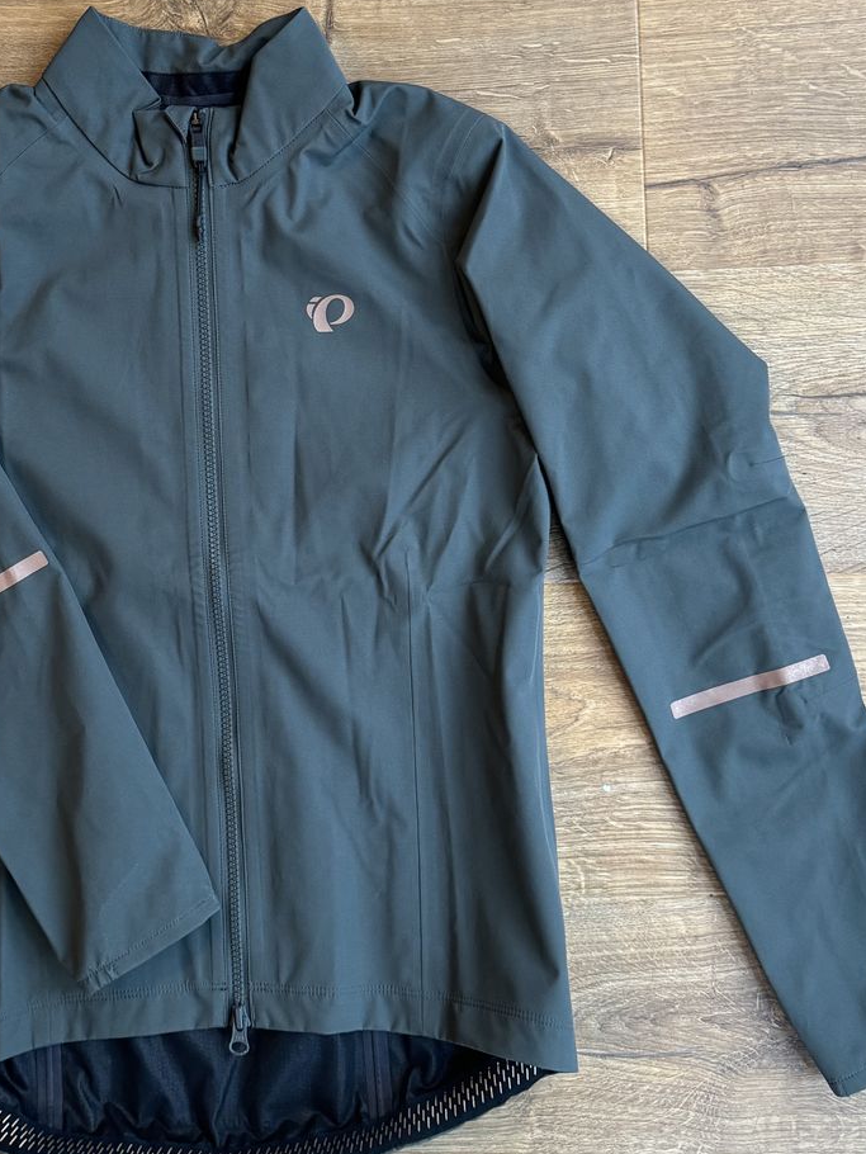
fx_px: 1500
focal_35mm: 45
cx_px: 270
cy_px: 439
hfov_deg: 31.9
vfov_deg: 41.8
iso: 320
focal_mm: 6.86
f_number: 1.78
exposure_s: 1/60
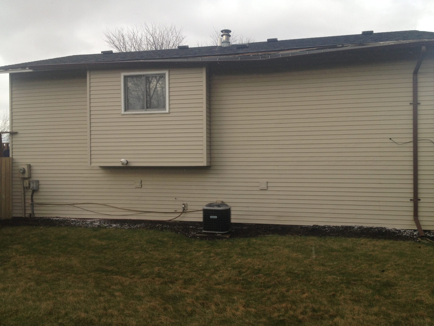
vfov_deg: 40.7
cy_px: 163
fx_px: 439
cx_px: 217
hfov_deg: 52.6
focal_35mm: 35
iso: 50
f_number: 2.4
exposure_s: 1/307
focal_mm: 4.28
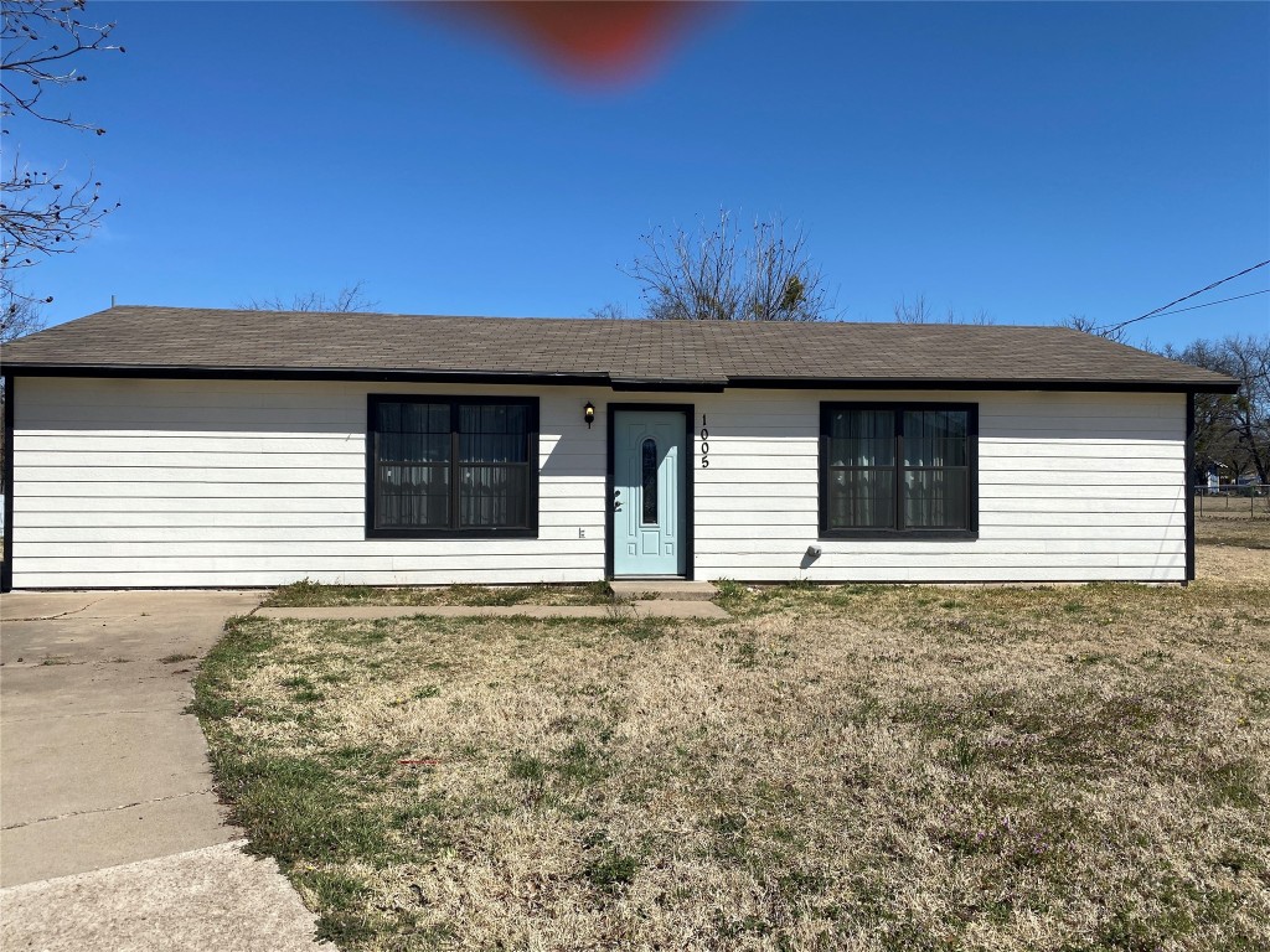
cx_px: 635
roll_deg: -0.6
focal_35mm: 26
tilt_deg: -0.4
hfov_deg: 67.3
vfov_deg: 53.1
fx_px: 954
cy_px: 476
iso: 32
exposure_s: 1/4608
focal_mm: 4.25
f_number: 1.8
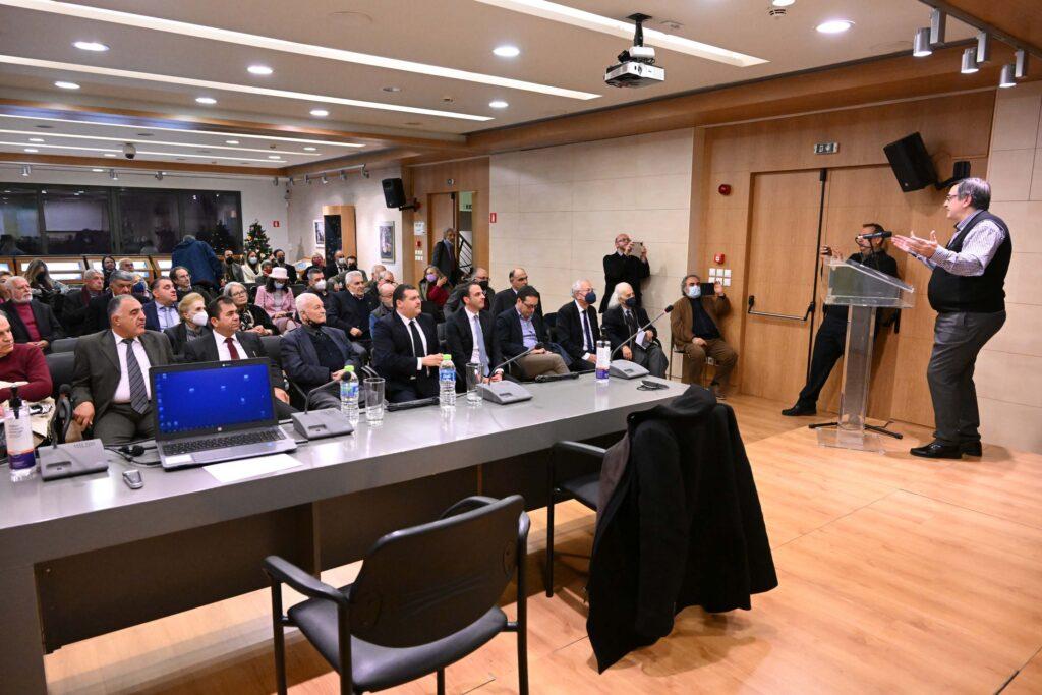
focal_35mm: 24
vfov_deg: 53.1
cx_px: 521
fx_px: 695
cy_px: 348
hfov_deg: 73.7
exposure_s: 1/250
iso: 8000
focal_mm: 24
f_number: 5
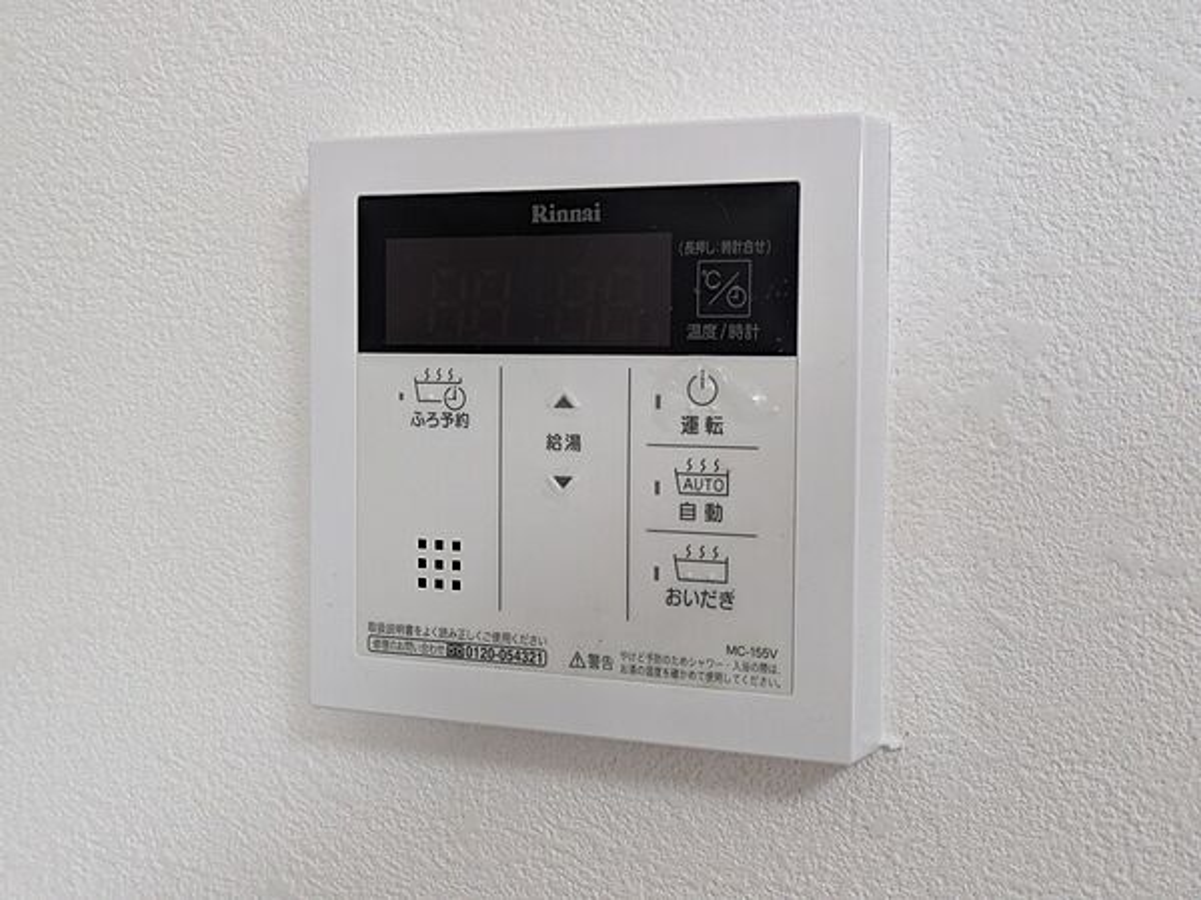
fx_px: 1769
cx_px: 600
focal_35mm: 51
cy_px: 450
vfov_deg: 28.6
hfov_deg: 37.5
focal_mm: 5.43
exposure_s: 1/120
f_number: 1.89
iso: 194
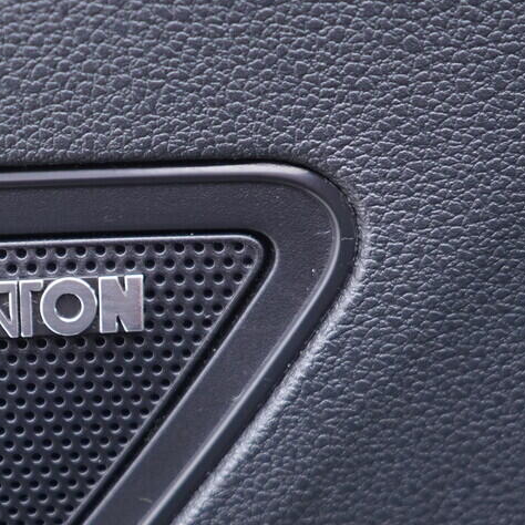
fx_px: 1596
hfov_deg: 18.3
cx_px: 35
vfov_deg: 18.6
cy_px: 392
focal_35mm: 93
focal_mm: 24
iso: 400
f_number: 2.8
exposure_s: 1/40
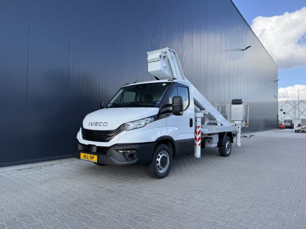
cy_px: 114
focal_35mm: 24
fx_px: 212
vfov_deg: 56.8
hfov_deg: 71.6
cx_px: 153
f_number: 1.78
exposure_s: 1/1493
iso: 100
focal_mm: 6.76
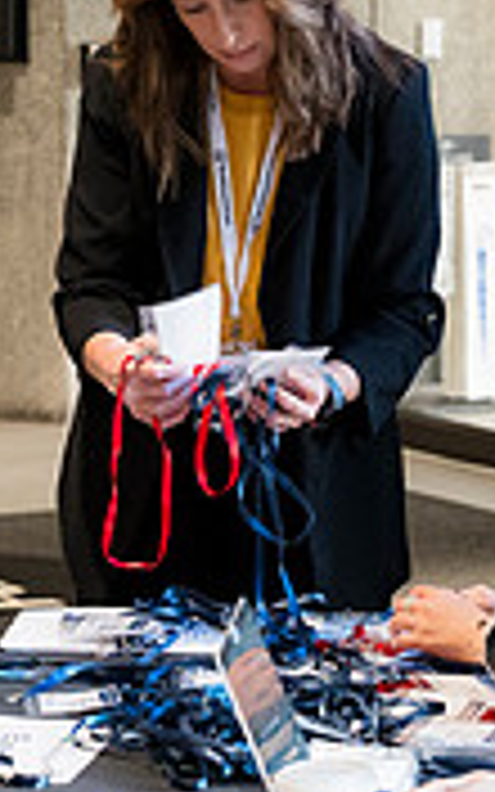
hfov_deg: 8.1
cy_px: 362
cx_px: 130
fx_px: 3475
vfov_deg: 13.0
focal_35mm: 161
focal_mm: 48
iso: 2000
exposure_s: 1/200
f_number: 4
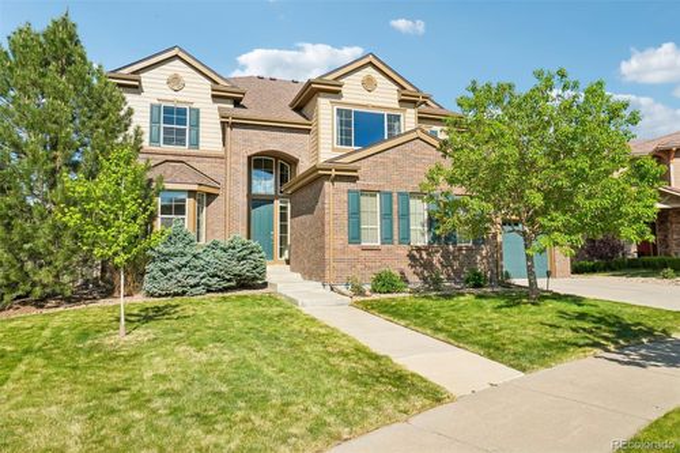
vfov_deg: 50.4
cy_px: 226
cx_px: 340
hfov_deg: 70.5
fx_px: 481
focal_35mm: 26
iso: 400
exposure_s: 1/1250
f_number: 8
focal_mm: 17
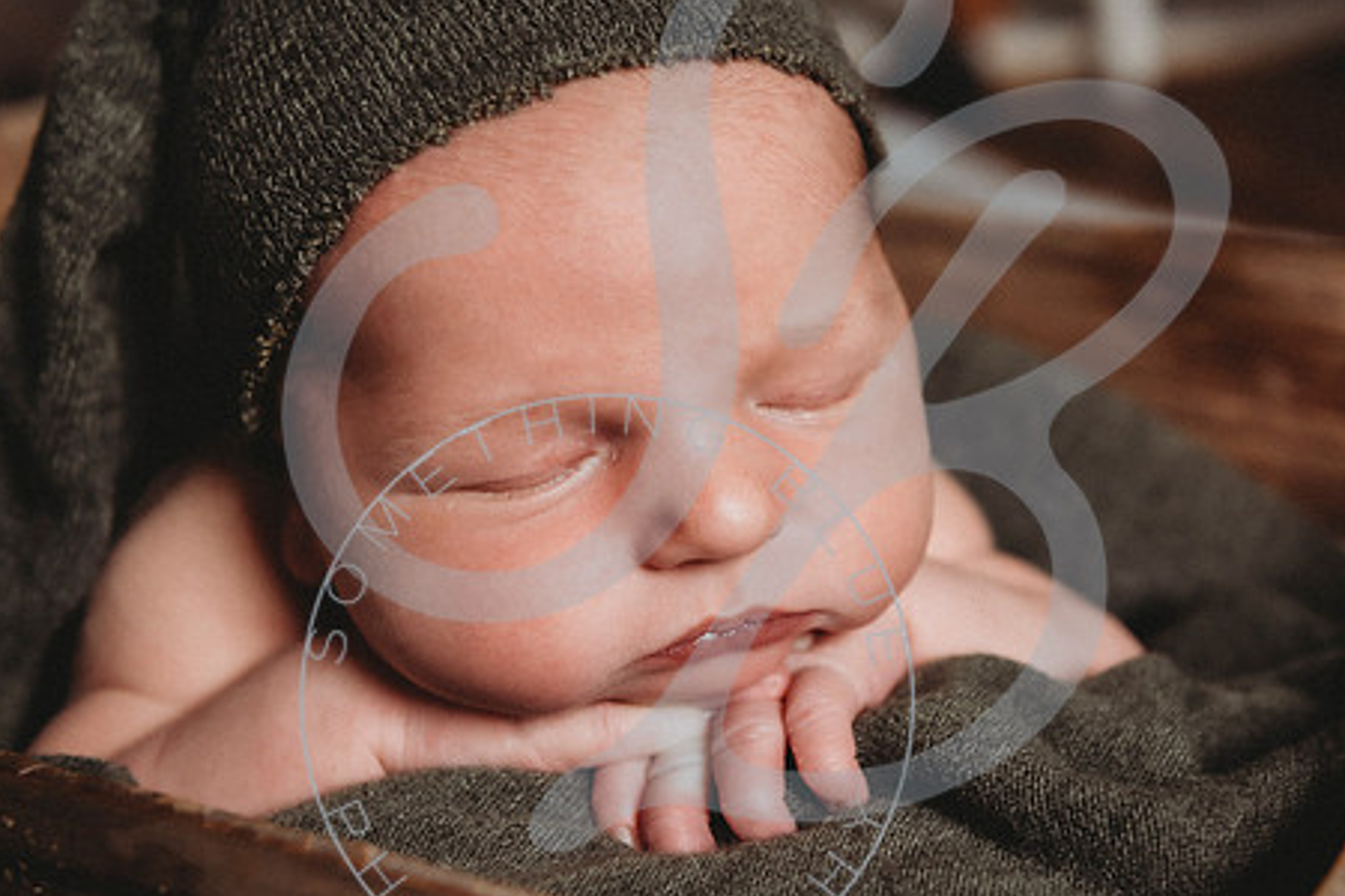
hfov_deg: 30.0
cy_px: 449
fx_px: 2503
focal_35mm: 67
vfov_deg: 20.3
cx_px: 756
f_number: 5.6
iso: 1000
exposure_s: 1/125
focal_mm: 52
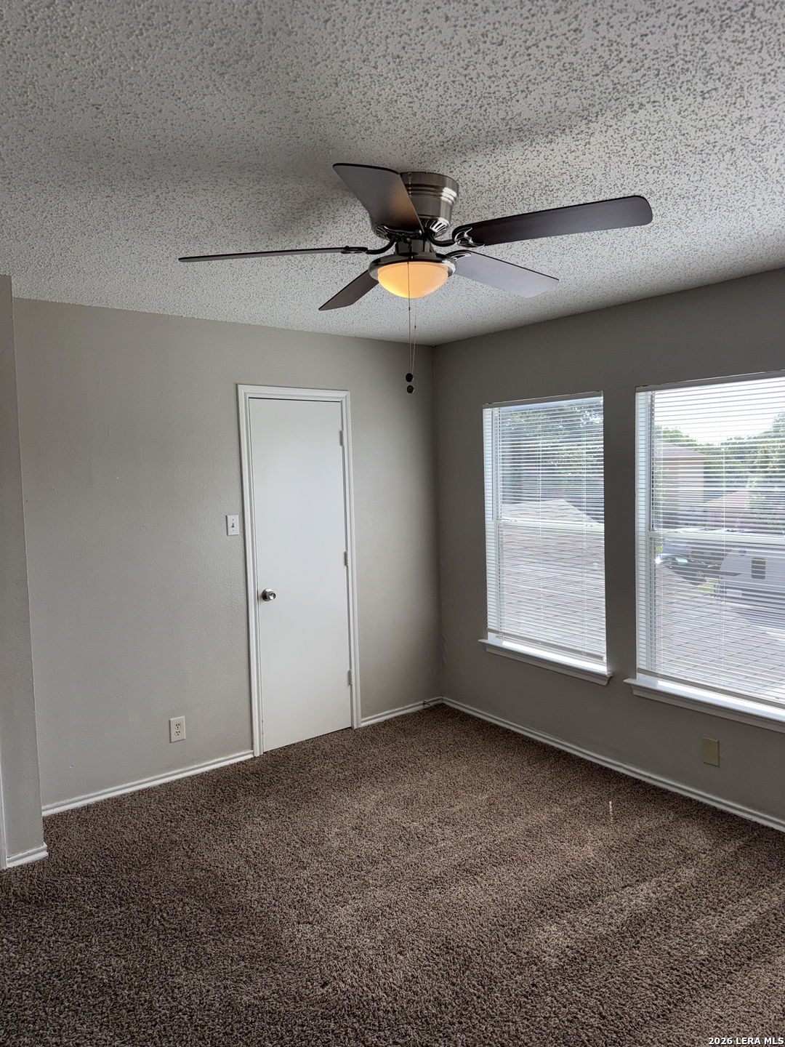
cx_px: 392
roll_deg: +0.5
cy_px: 524
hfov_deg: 56.8
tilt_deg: -3.8
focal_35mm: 24
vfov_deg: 71.6
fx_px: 726
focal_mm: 6.76
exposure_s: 1/662
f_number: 1.78
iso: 50
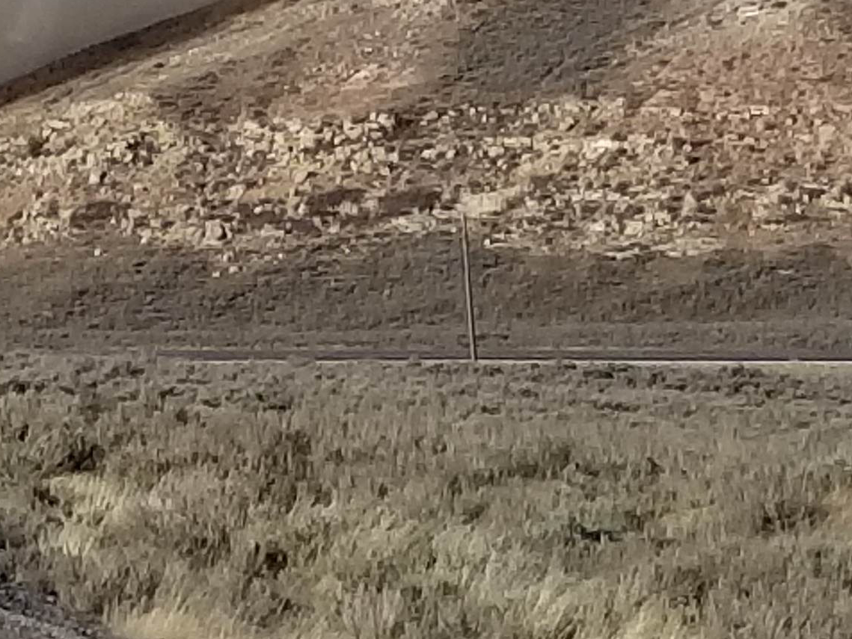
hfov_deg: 20.1
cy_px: 14
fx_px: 2265
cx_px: -140
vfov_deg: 15.8
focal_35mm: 92
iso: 50
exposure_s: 1/1890
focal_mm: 4.25
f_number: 1.7
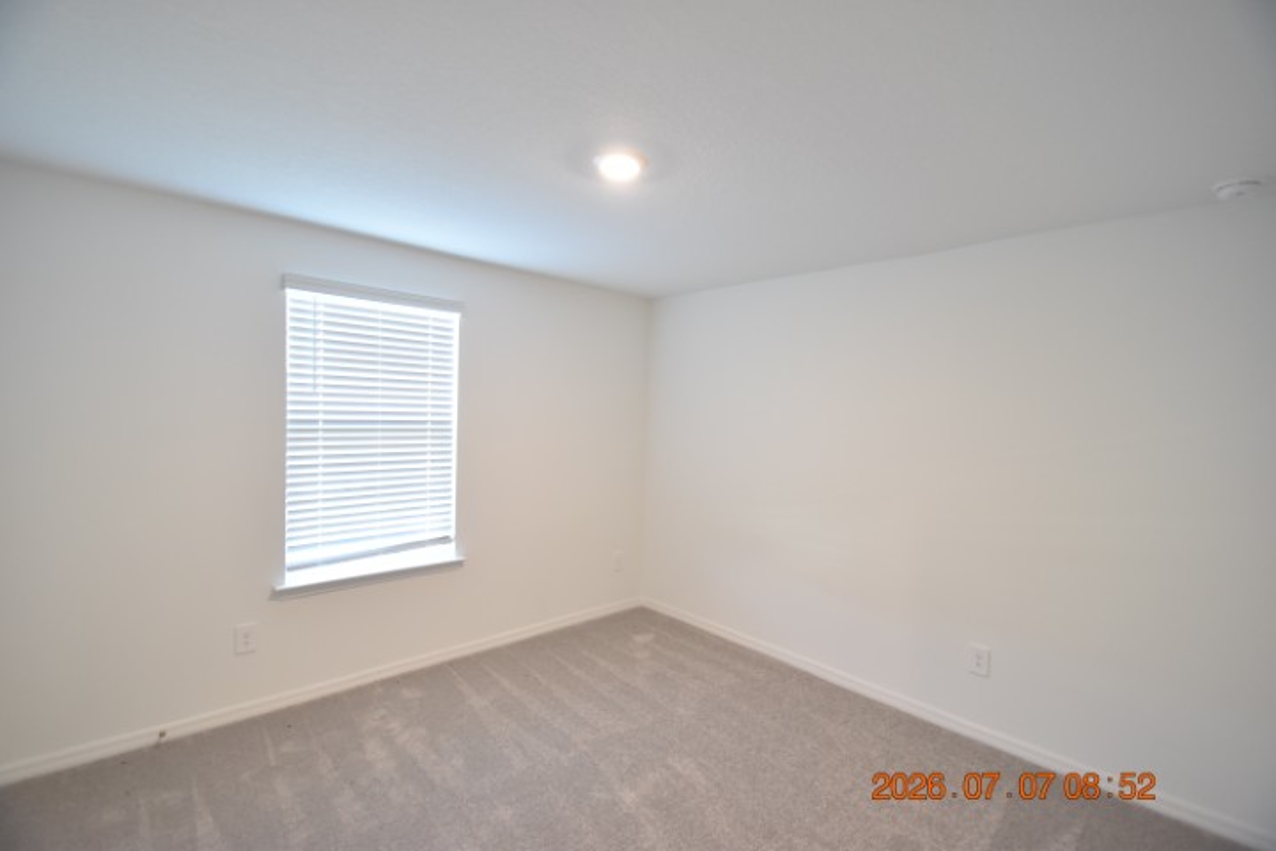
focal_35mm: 15
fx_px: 532
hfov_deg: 100.4
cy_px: 426
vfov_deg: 77.3
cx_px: 638
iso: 800
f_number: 3.5
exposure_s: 1/45
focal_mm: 10
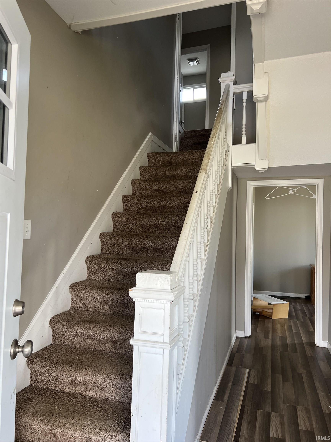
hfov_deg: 53.1
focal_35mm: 26
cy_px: 221
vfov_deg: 67.3
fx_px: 331
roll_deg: -2.6
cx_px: 166
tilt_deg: +4.7
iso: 125
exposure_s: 1/121
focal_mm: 5.7
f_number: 1.5
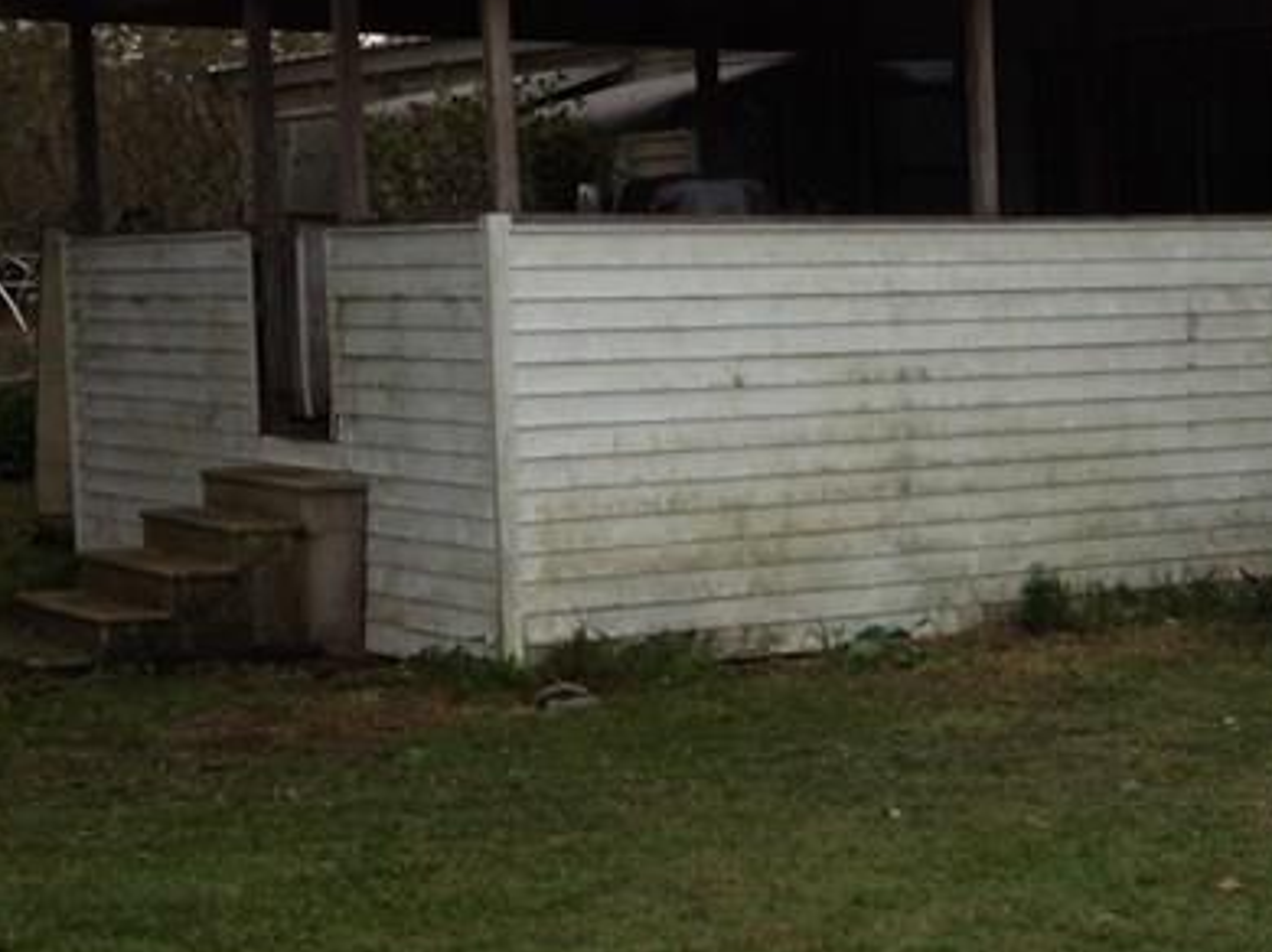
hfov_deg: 20.6
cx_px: 1265
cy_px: 571
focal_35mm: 92
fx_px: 3379
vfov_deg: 16.0
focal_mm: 4.28
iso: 50
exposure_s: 1/174
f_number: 2.4
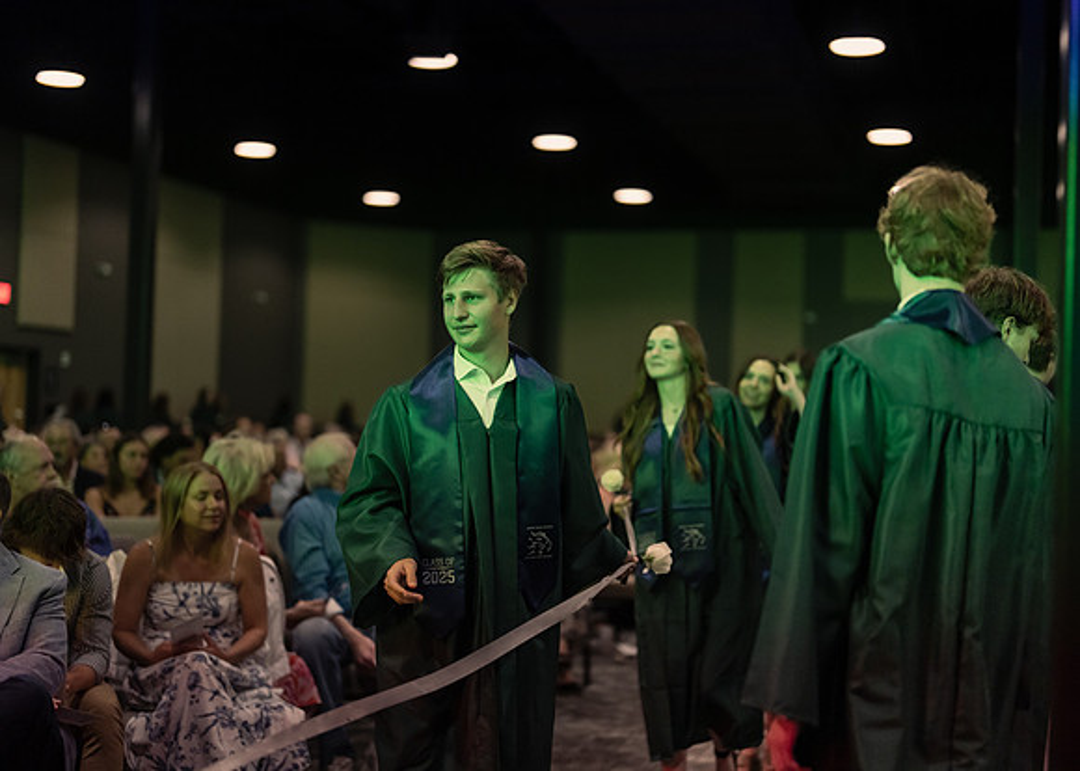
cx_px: 540
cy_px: 386
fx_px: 1628
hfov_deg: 36.7
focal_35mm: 53
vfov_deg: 26.6
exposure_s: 1/500
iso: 1250
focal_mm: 50
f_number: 1.2
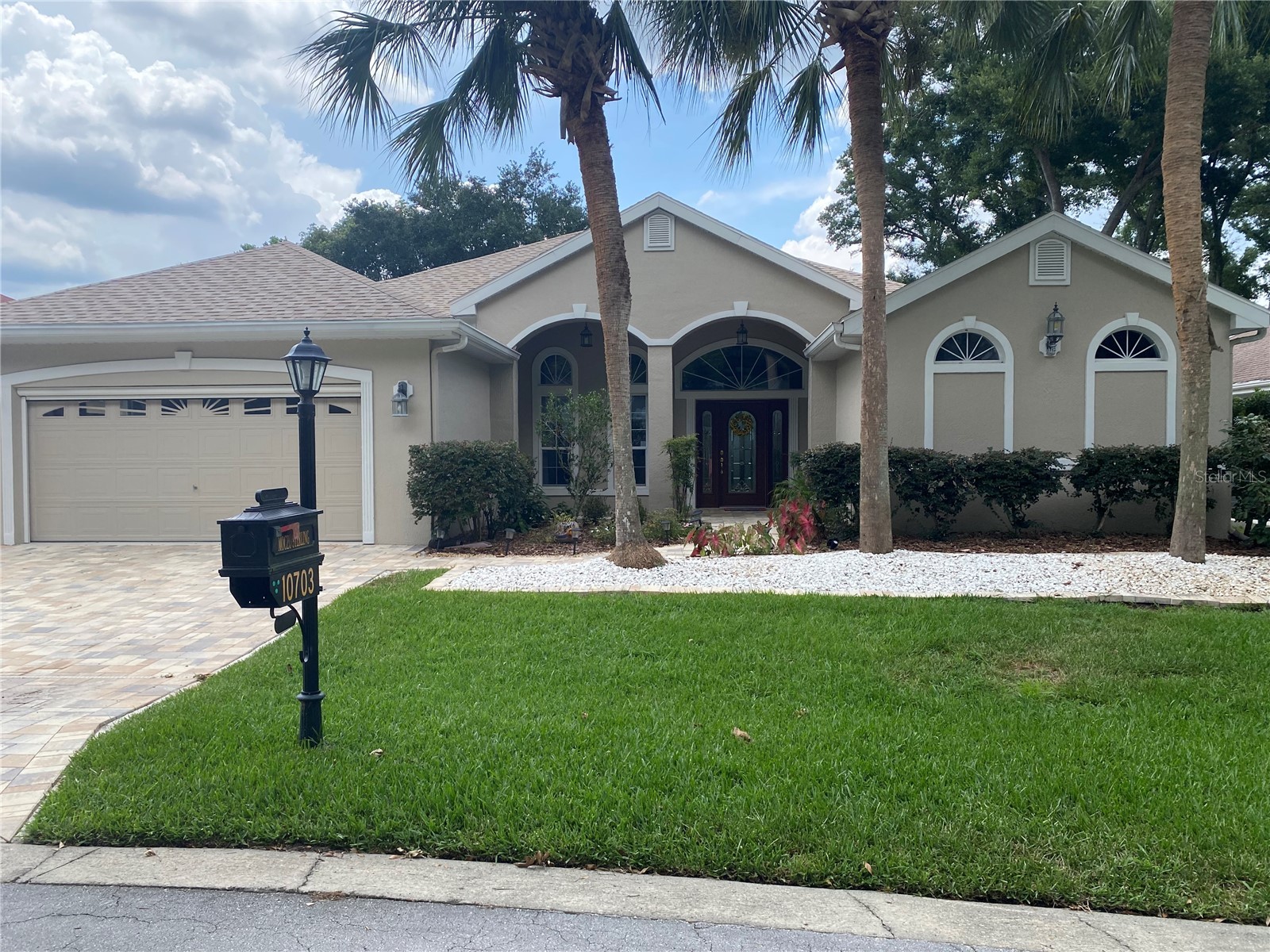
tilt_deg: -1.3
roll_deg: +0.7
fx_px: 954
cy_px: 476
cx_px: 635
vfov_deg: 53.1
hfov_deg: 67.3
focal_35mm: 26
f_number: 1.8
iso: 32
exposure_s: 1/1346
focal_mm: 4.25
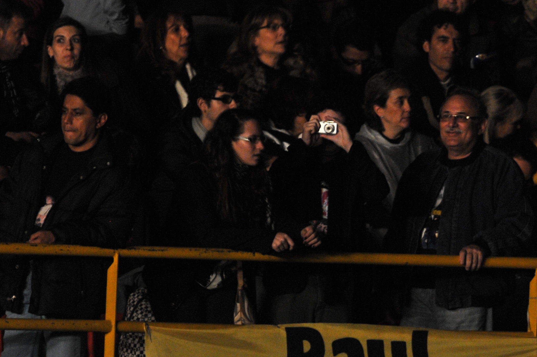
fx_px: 13826
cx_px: 403
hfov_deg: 2.2
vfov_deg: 1.5
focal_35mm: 928
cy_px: 339
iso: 800
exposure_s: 1/25
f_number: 2.8
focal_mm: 300
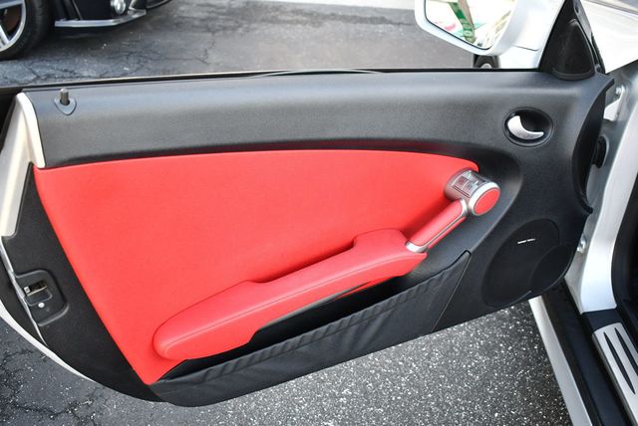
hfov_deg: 48.4
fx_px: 710
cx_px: 319
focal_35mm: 40
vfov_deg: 33.5
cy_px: 213
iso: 560
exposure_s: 1/250
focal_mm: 20
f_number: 3.5
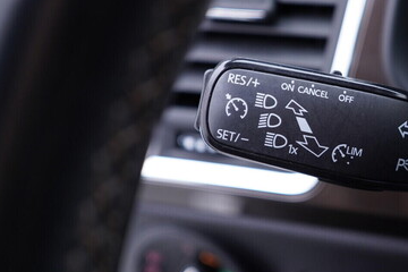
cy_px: 116
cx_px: 307
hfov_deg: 35.4
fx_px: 623
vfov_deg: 24.6
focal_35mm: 55
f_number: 2.8
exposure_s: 1/40
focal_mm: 24
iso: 200
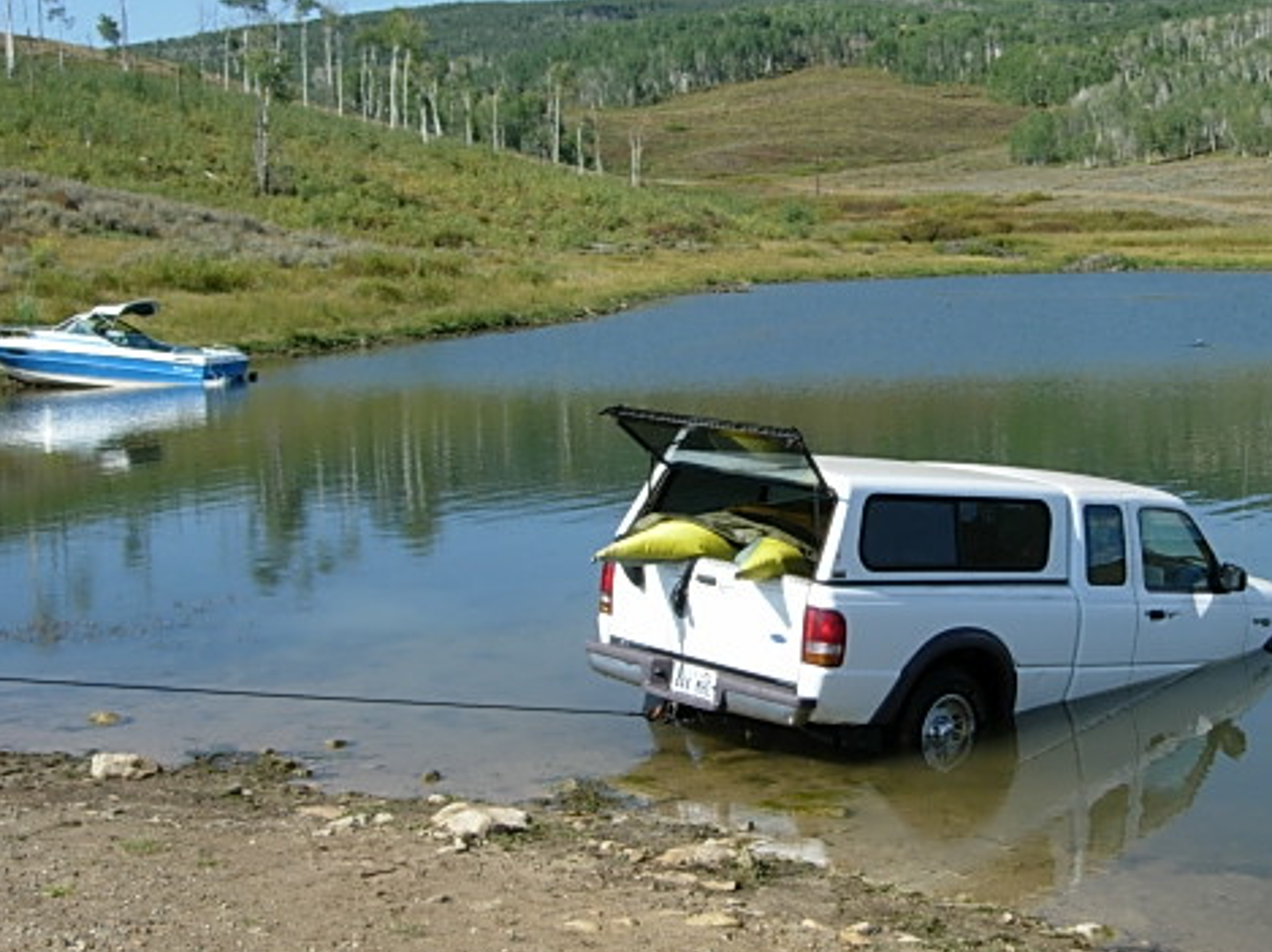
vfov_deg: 26.1
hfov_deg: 34.1
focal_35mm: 56
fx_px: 2056
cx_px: 846
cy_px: 448
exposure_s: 1/558
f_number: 4.9
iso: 64
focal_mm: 8.5
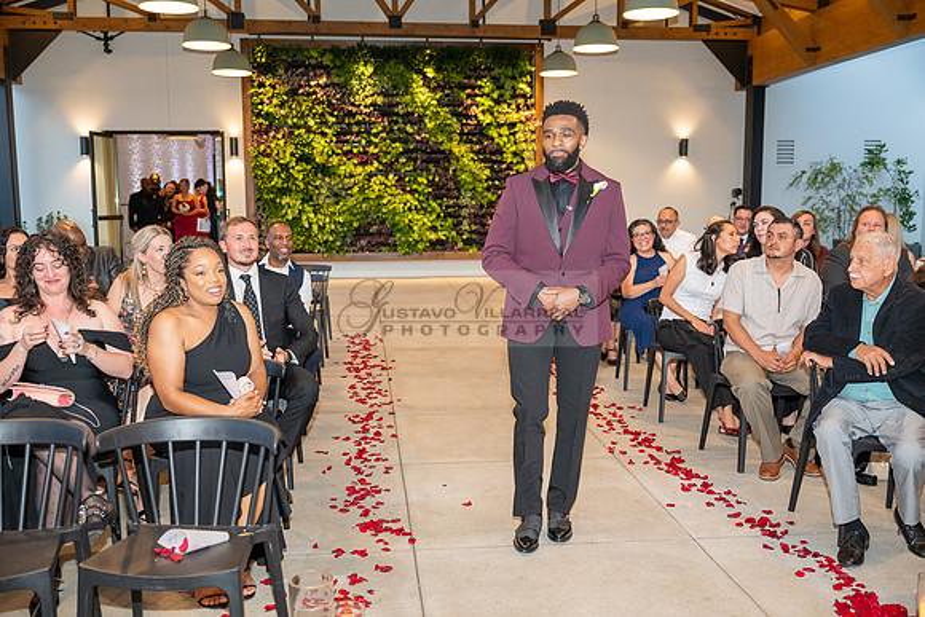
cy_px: 308
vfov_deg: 37.9
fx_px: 899
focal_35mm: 35
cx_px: 462
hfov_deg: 54.4
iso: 1000
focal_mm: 35
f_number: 2.8
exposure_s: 1/200
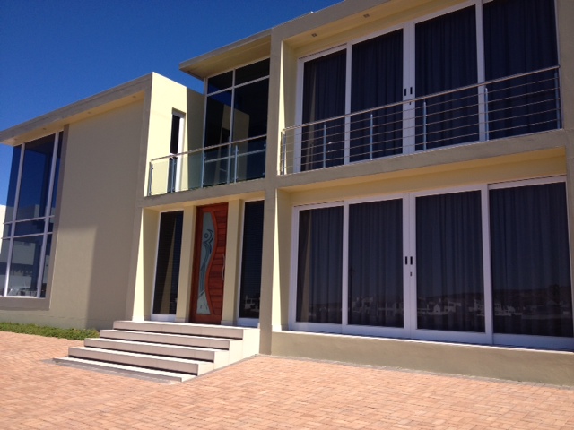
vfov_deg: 40.7
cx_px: 287
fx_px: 580
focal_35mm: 35
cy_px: 215
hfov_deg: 52.6
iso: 50
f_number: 2.4
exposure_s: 1/1548
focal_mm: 4.28
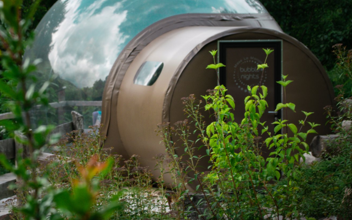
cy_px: 64
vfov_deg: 6.7
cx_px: 88
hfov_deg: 10.7
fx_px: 1871
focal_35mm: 195
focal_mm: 70
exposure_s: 1/125
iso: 100
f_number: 9
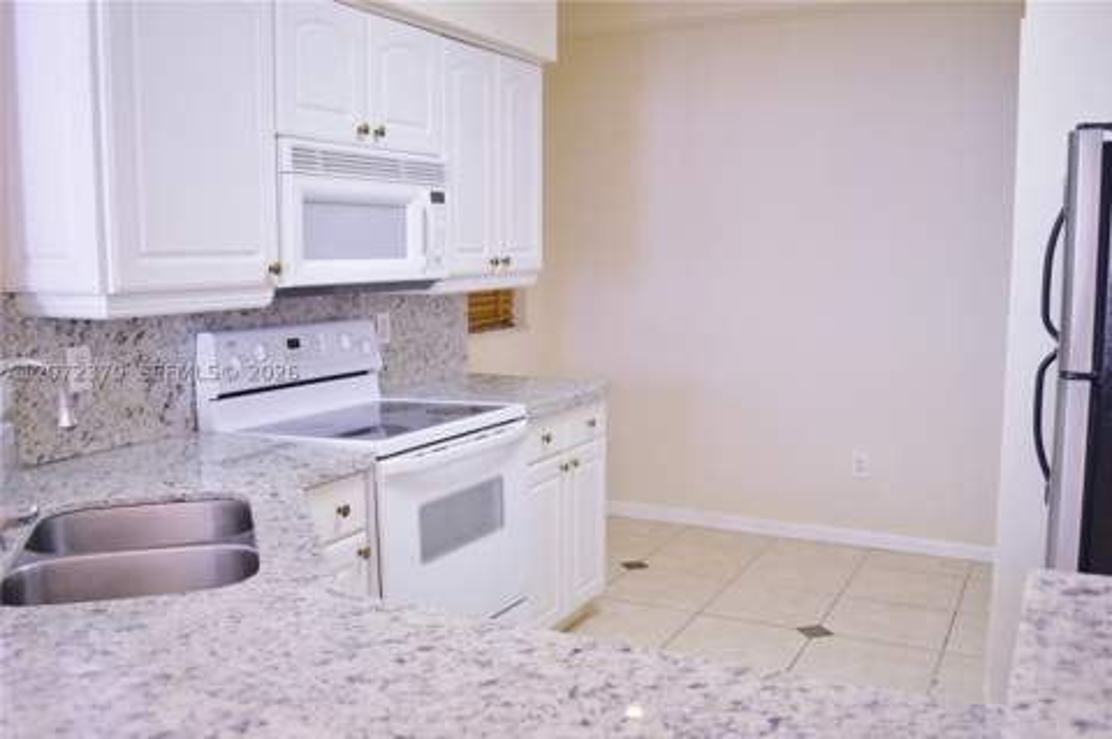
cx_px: 556
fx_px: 1018
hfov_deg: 57.3
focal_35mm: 33
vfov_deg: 39.9
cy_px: 370
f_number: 3.8
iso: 800
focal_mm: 22
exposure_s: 1/60
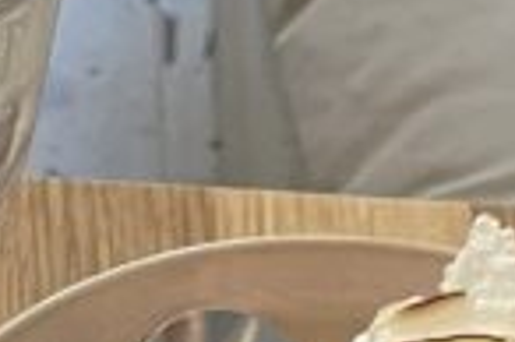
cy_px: 1185
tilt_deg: -59.9
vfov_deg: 6.0
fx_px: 2915
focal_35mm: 204
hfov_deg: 9.7
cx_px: -360
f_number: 1.8
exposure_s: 1/60
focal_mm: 3.99
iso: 200
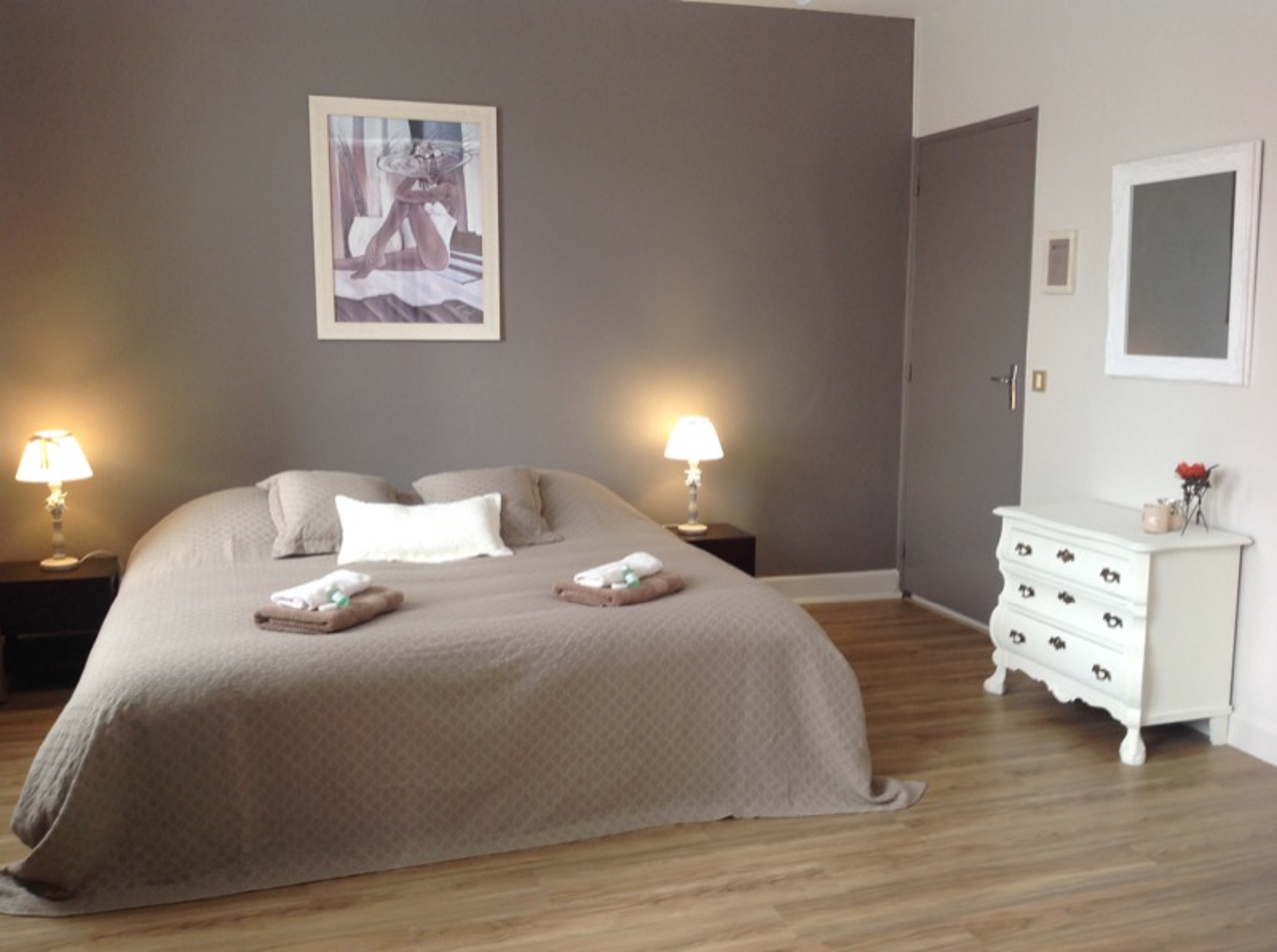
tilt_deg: -7.9
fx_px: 1289
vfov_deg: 40.6
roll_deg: -0.3
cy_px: 476
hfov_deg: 52.7
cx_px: 638
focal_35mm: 35
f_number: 2.4
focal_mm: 4.28
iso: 50
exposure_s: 1/15
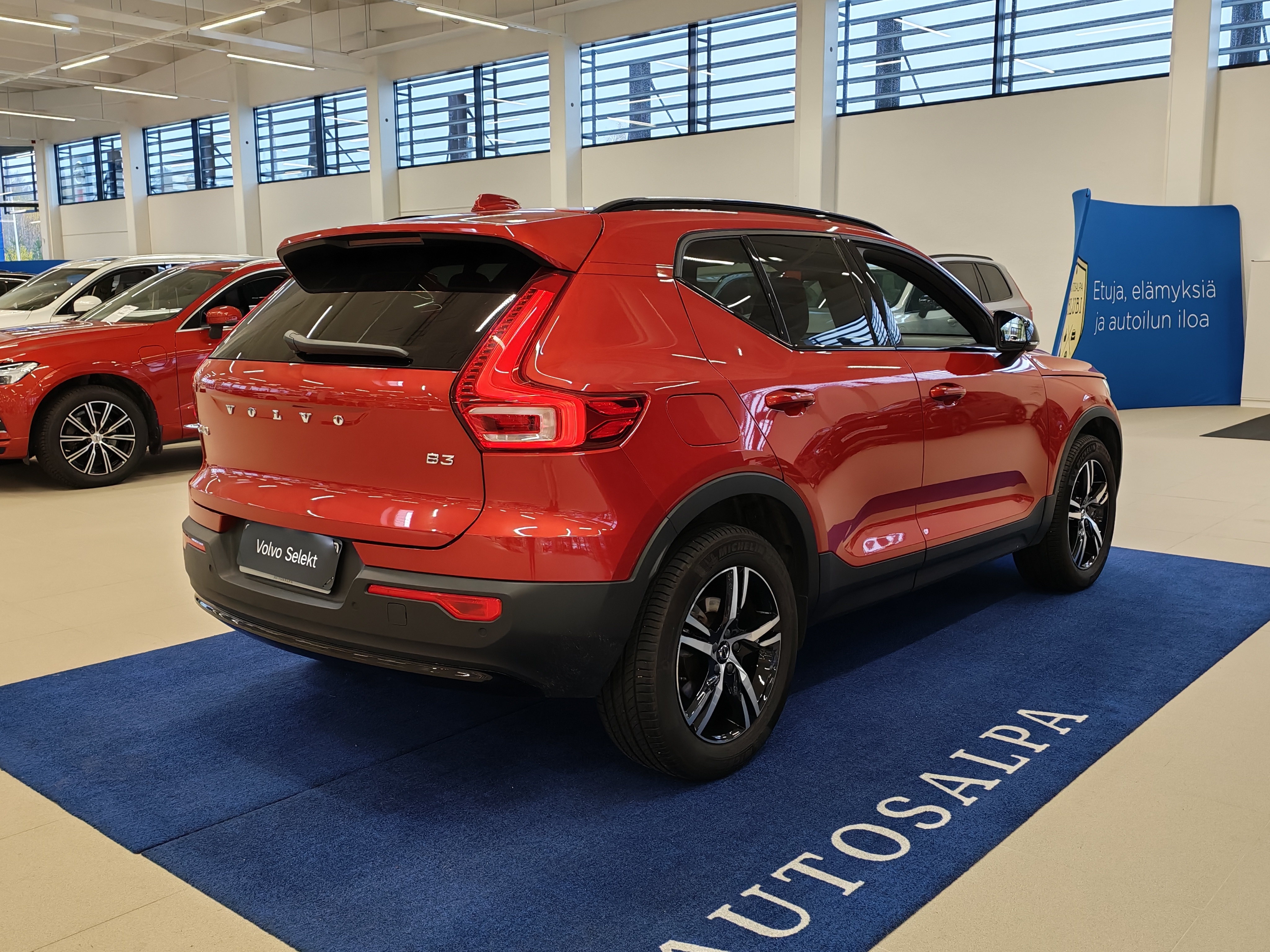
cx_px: 635
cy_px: 476
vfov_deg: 42.9
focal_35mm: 33
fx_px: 1211
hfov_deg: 55.4
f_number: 1.9
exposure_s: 1/100
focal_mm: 6.12
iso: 200
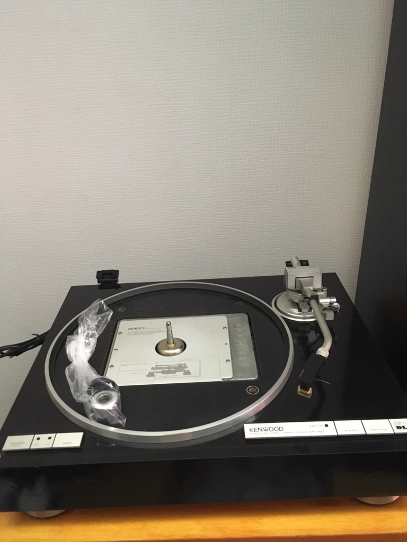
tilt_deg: -27.7
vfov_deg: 61.7
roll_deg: +3.7
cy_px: 271
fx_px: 455
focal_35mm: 29
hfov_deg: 48.2
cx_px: 204
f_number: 2.2
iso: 250
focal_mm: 4.15
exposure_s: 1/15
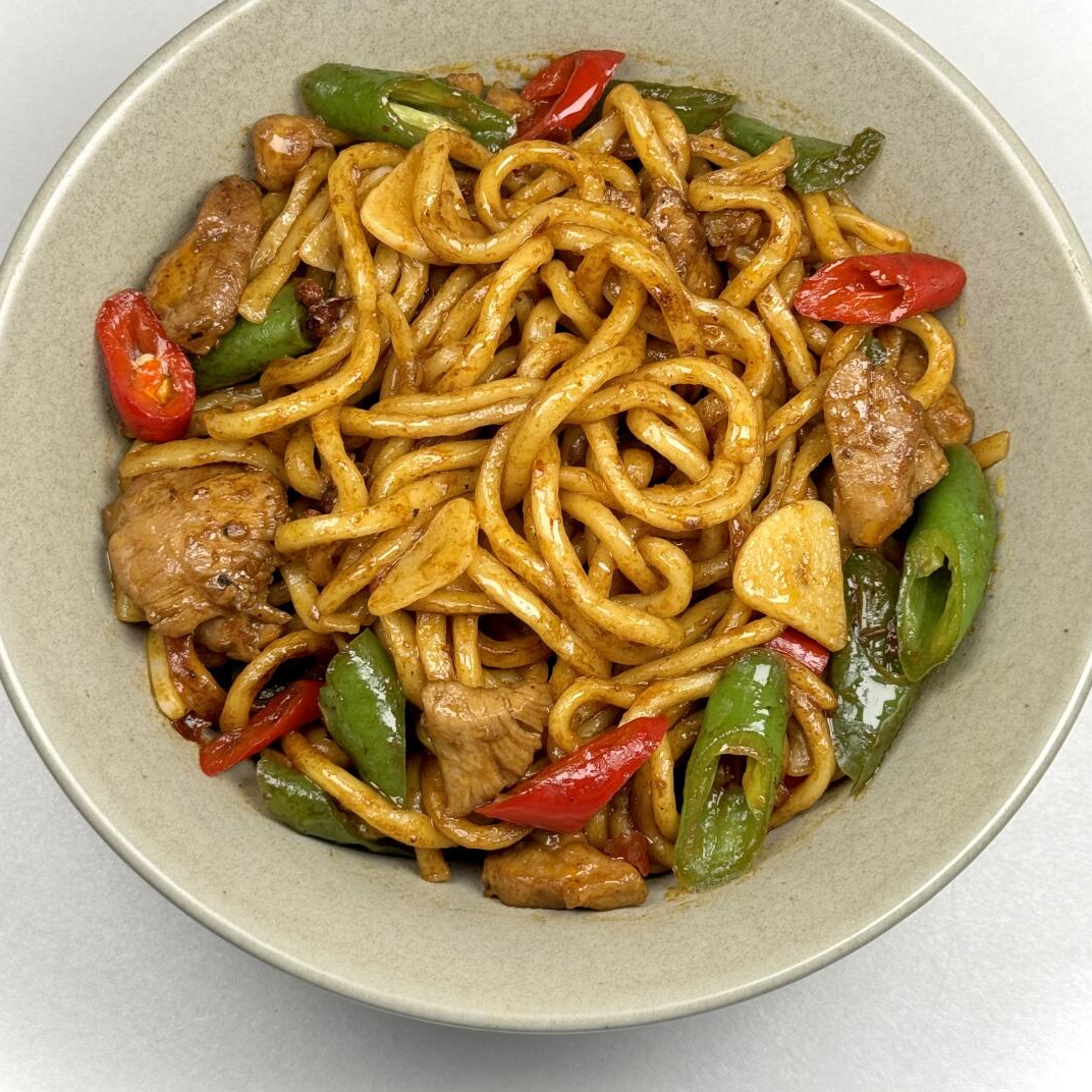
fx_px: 2034
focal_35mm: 57
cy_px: 486
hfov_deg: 30.0
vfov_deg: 30.0
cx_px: 545
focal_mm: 6.76
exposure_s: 1/100
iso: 50
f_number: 1.78
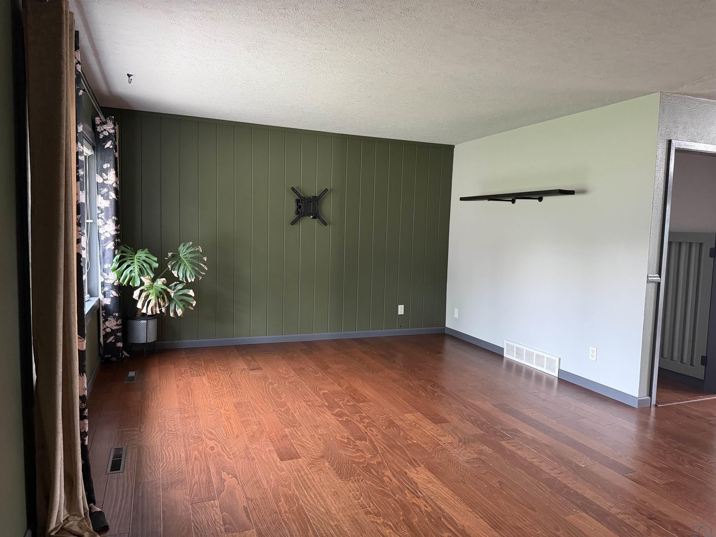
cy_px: 268
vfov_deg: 56.8
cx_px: 358
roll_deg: -1.2
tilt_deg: -3.8
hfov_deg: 71.6
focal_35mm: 24
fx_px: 496
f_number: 1.78
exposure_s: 1/40
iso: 640
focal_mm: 6.76
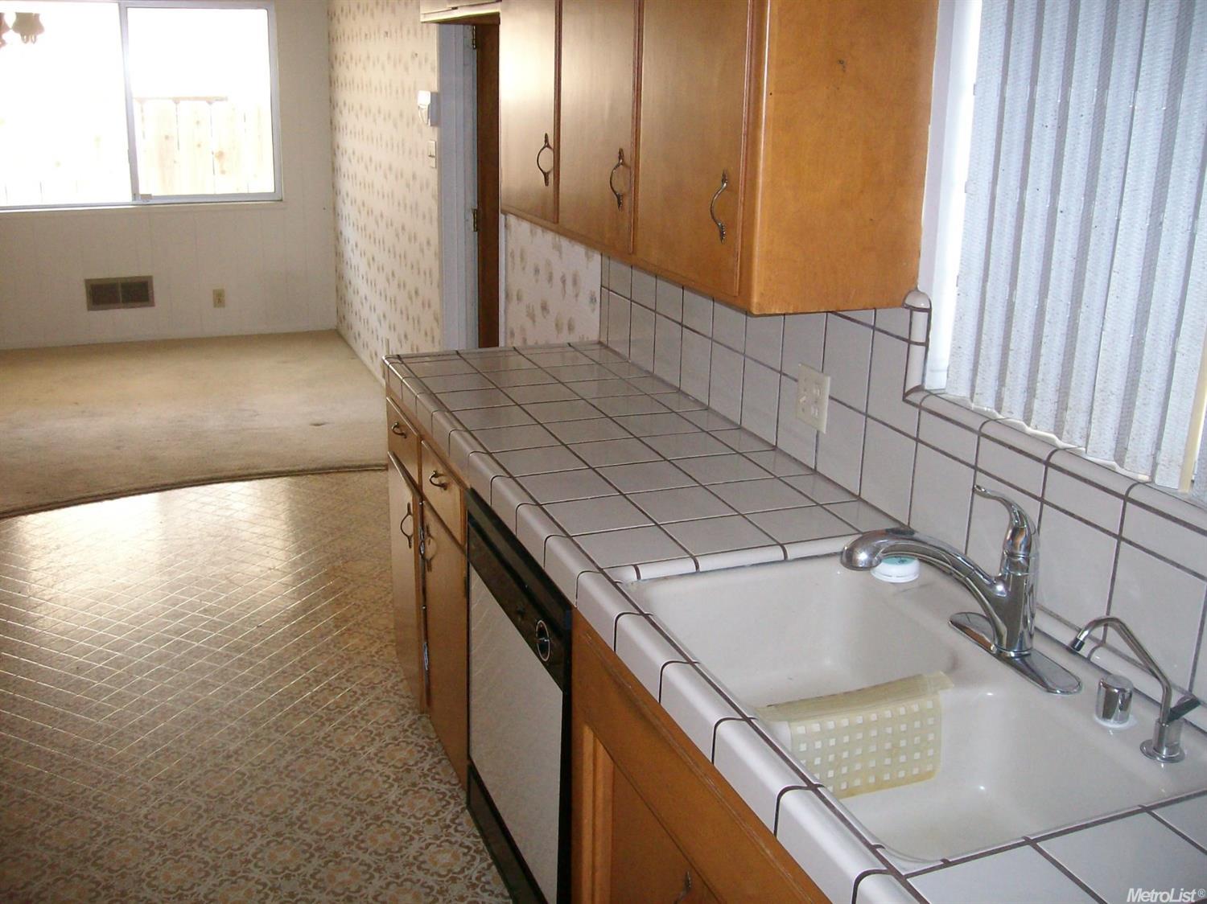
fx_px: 1220
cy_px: 452
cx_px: 604
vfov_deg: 40.7
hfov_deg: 52.6
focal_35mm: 35
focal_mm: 5.8
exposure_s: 1/40
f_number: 2.8
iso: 200
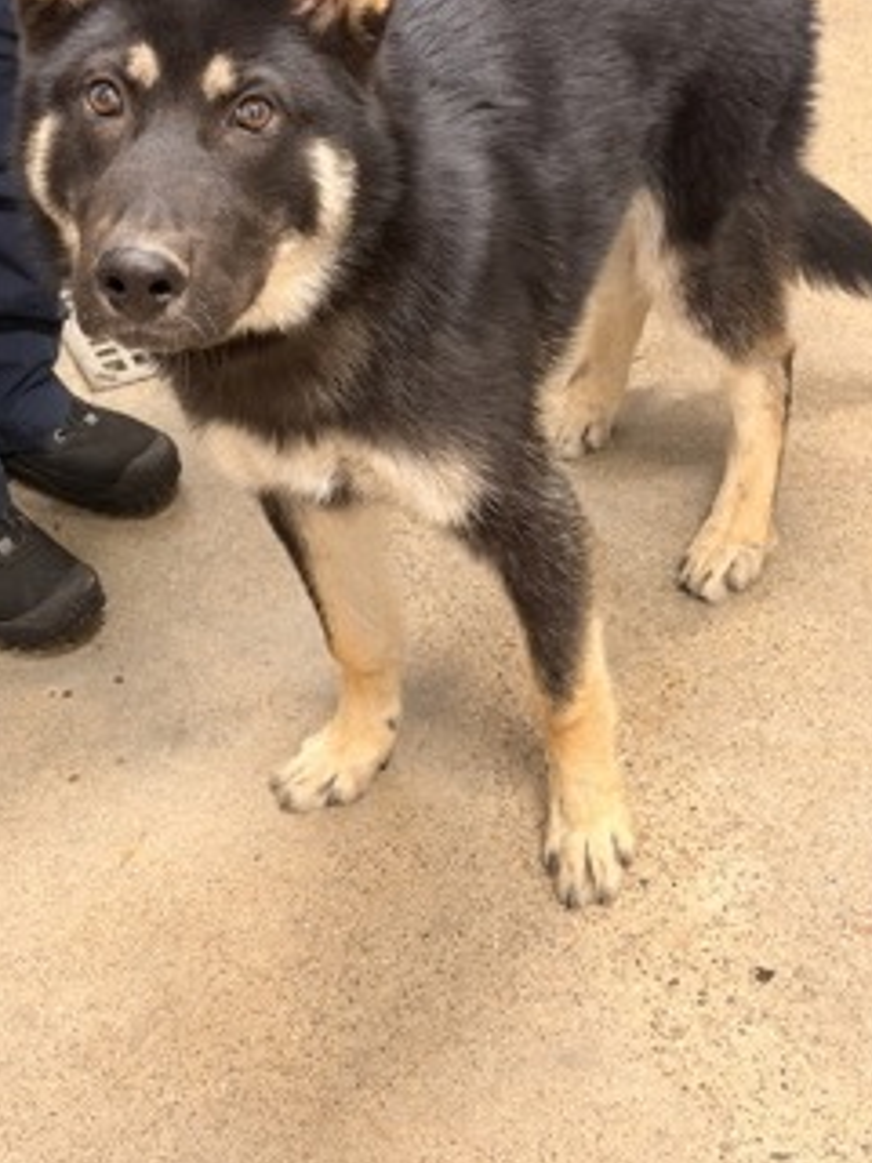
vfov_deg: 30.6
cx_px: 365
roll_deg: +4.6
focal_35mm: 63
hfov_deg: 23.3
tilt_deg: -36.5
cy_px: 432
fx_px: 2116
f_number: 1.78
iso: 250
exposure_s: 1/40
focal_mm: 6.76
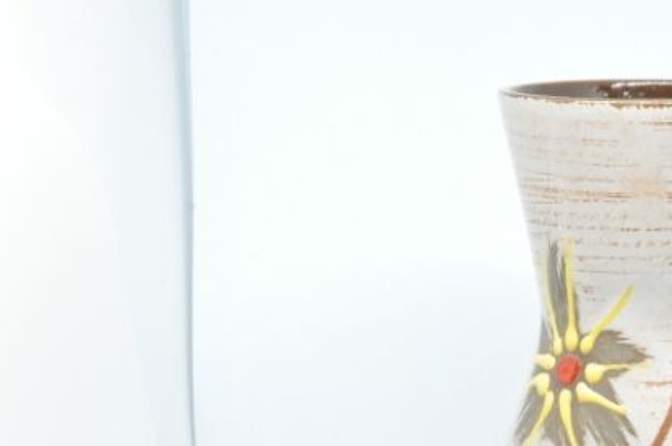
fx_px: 2050
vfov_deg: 12.3
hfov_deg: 18.2
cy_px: 440
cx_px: 659
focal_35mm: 110
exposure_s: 1/3
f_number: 29
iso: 800
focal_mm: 30
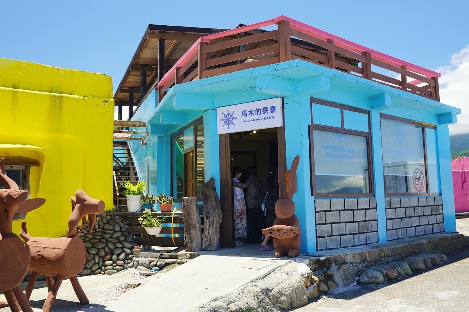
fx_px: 417
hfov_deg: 58.7
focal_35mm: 32
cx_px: 234
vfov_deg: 41.1
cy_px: 156
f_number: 6.3
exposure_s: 1/100
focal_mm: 32
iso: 100
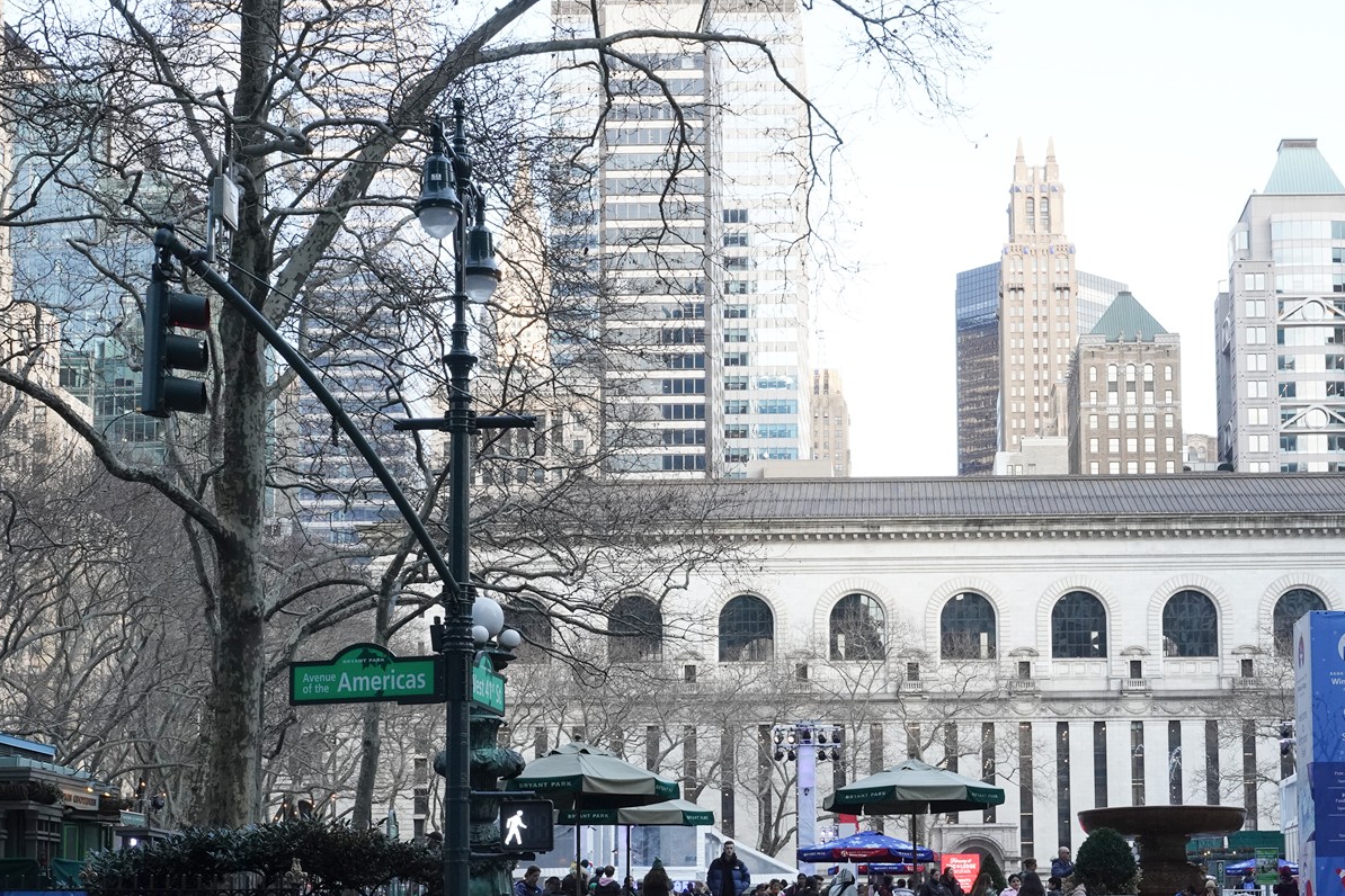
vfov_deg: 20.1
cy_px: 716
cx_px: 884
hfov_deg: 29.9
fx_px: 2503
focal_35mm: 67
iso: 1600
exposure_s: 1/100
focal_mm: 40
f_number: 14
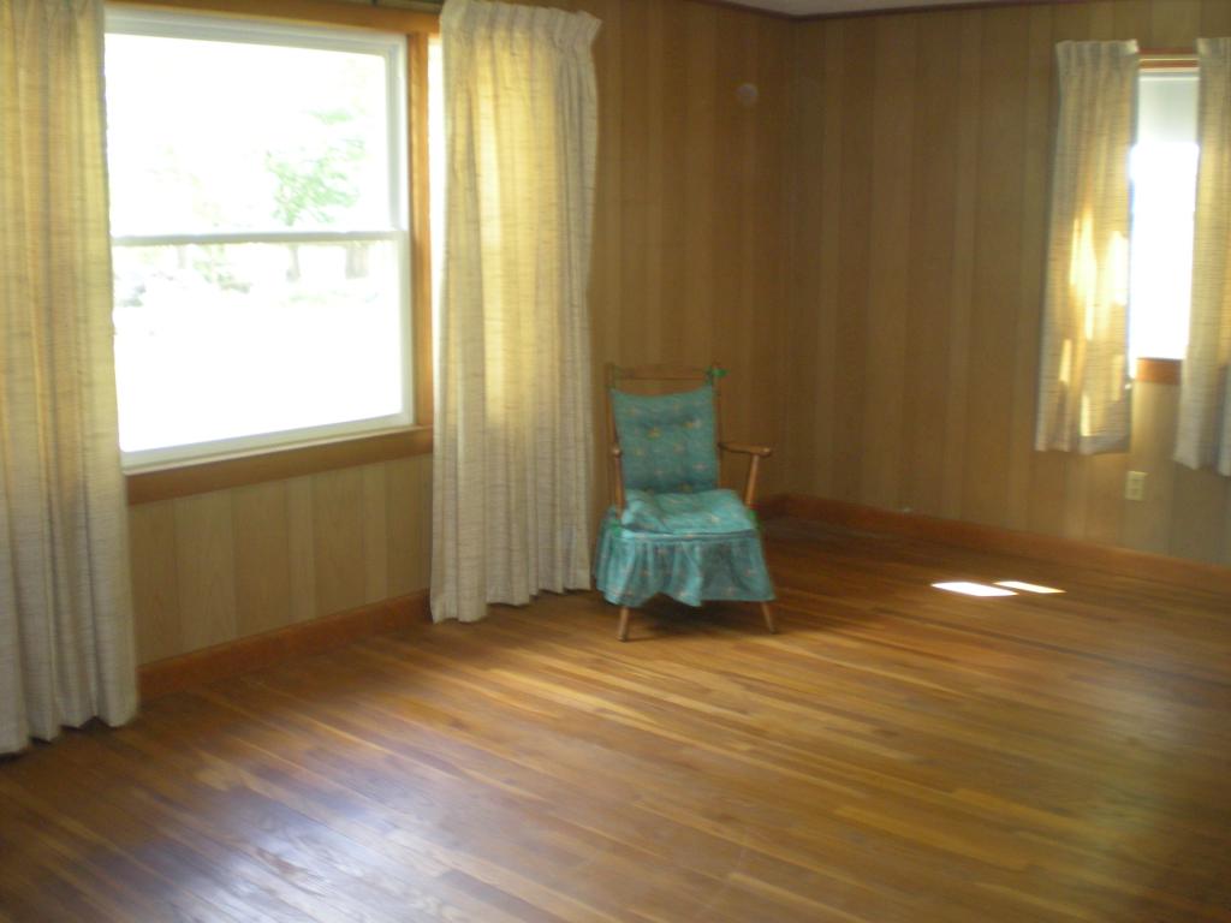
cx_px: 616
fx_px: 1351
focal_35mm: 38
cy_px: 462
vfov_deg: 37.7
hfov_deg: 49.0
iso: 224
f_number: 3.1
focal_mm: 6.3
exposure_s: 1/30
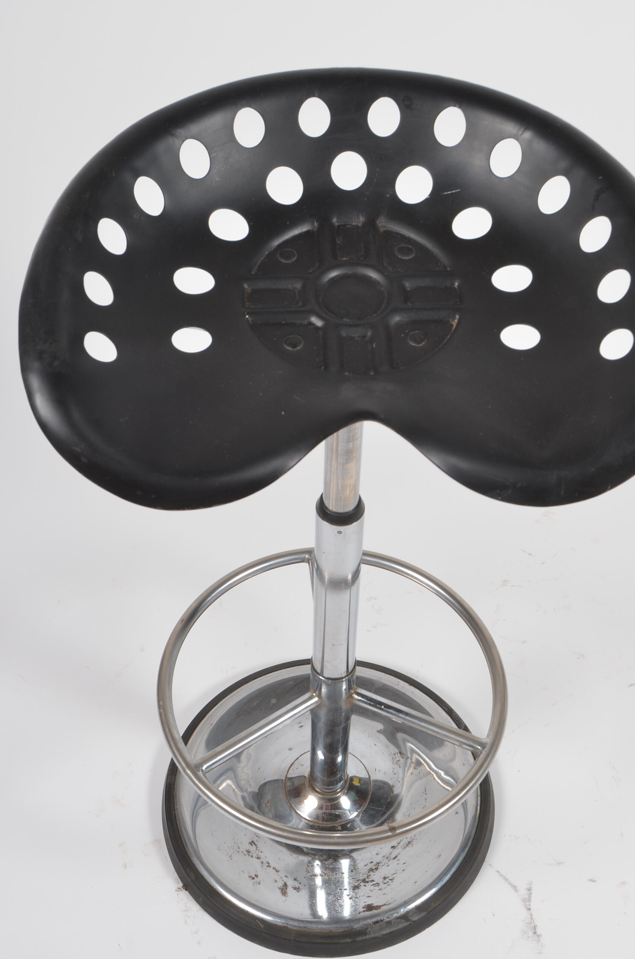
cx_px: 358
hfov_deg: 25.9
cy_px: 556
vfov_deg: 38.2
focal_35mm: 52
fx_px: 1382
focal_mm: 24
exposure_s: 1/125
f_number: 11
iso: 100
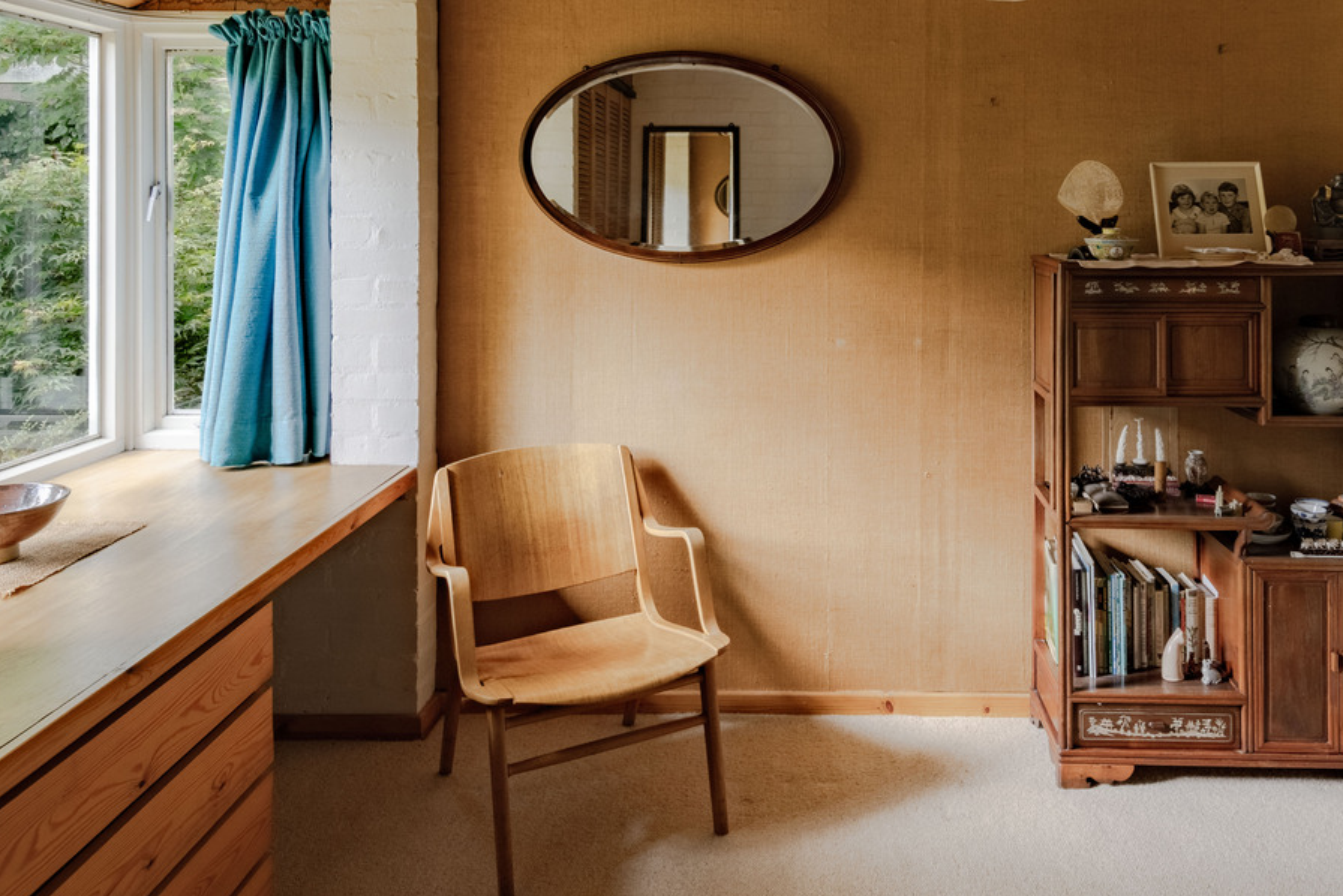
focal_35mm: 25
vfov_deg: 48.1
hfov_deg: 71.5
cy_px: 164
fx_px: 933
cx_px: 677
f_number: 9
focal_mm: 14
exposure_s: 1/30
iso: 320
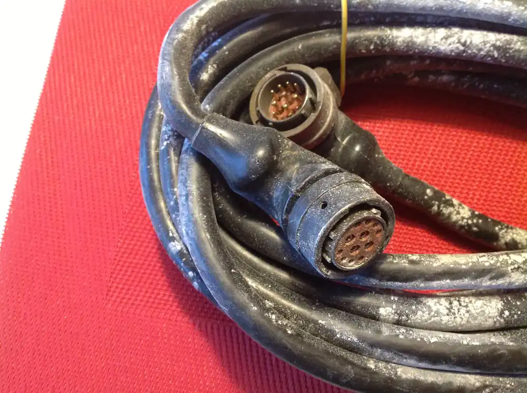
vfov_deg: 40.6
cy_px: 196
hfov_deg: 52.7
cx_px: 264
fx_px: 532
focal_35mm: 35
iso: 320
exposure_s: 1/15
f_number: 2.4
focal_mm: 4.28
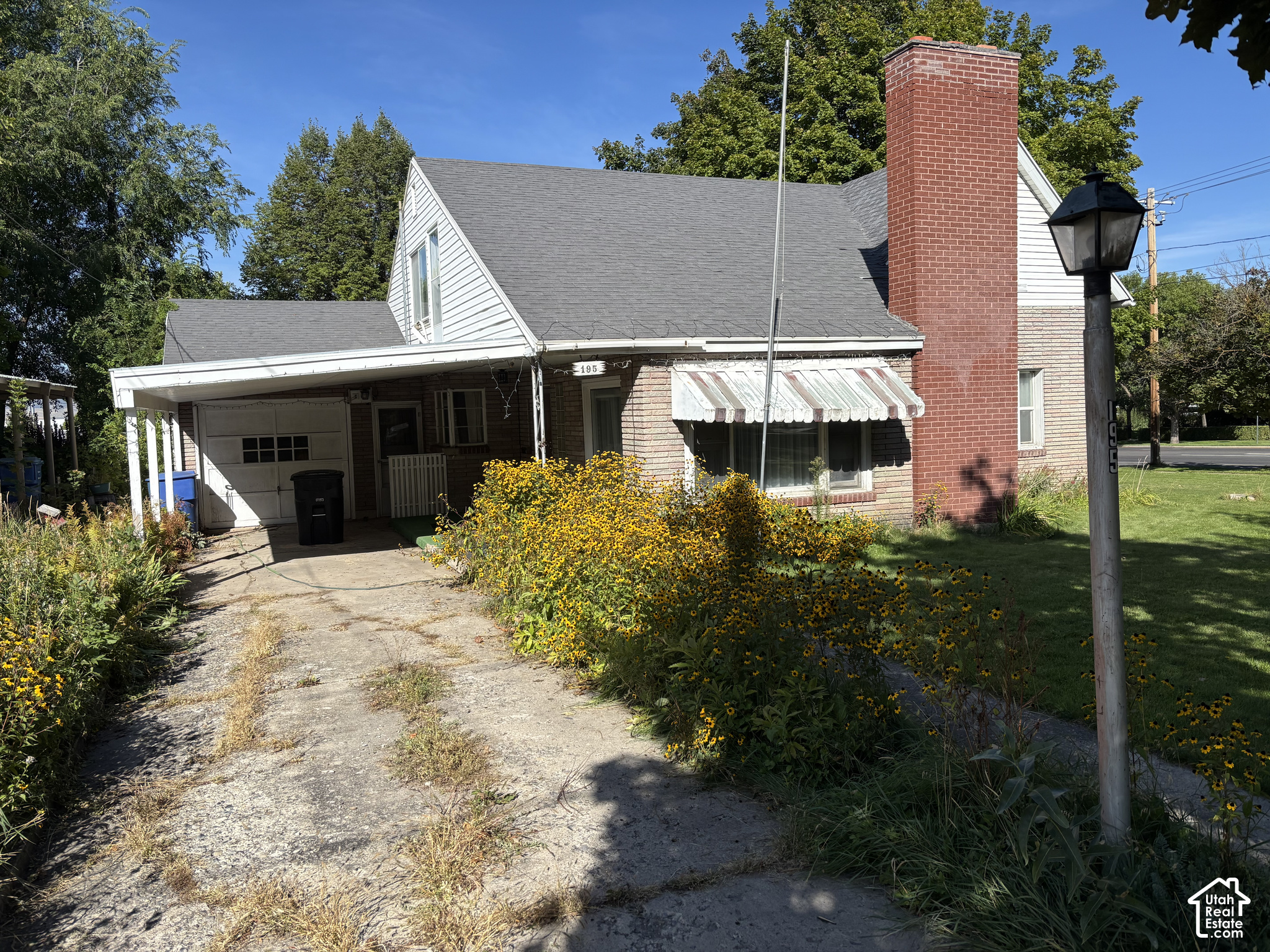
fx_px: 954
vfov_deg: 53.1
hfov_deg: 67.3
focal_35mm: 26
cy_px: 476
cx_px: 635
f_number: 1.6
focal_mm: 5.96
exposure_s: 1/3413
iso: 50
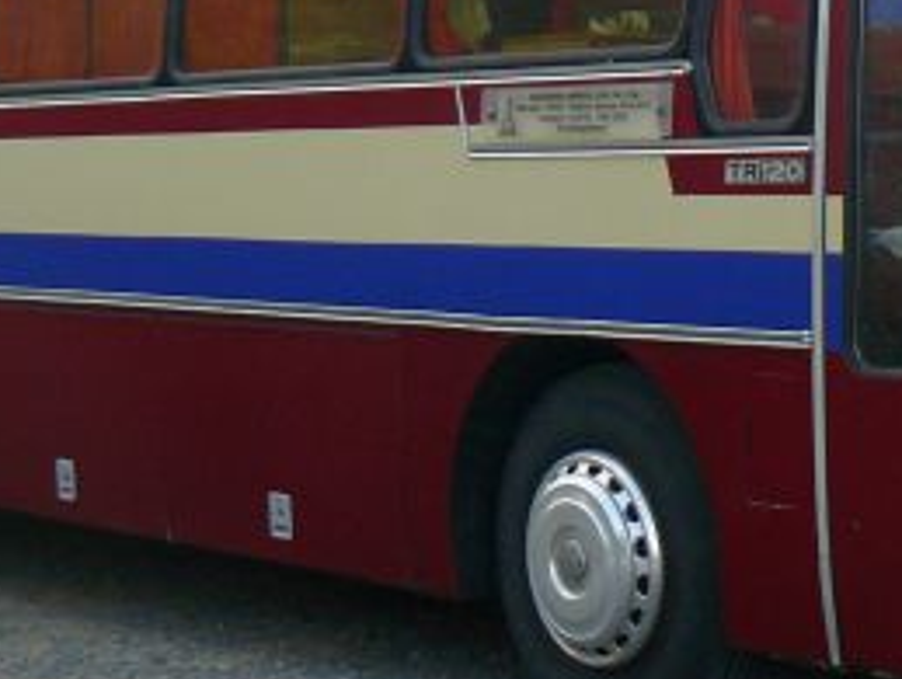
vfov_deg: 13.3
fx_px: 2896
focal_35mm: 111
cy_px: 108
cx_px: 752
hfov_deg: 17.5
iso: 100
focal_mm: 6
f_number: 2.8
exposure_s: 1/80
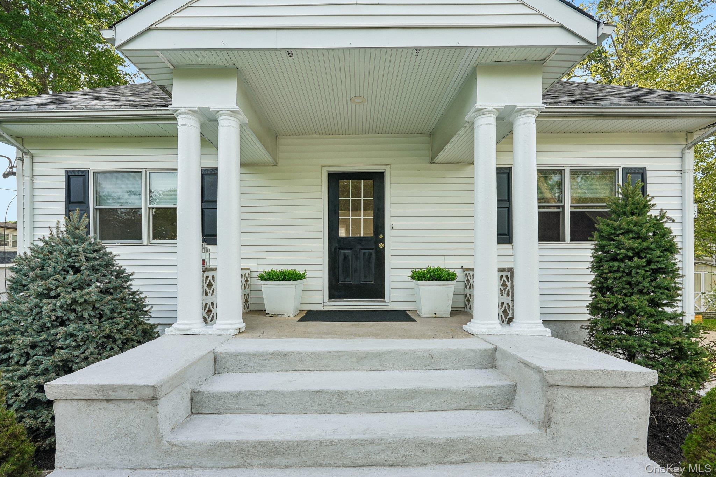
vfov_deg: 72.0
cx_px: 358
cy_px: 238
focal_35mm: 16
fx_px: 328
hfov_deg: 95.0
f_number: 11
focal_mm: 16.5
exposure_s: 1/30
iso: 100
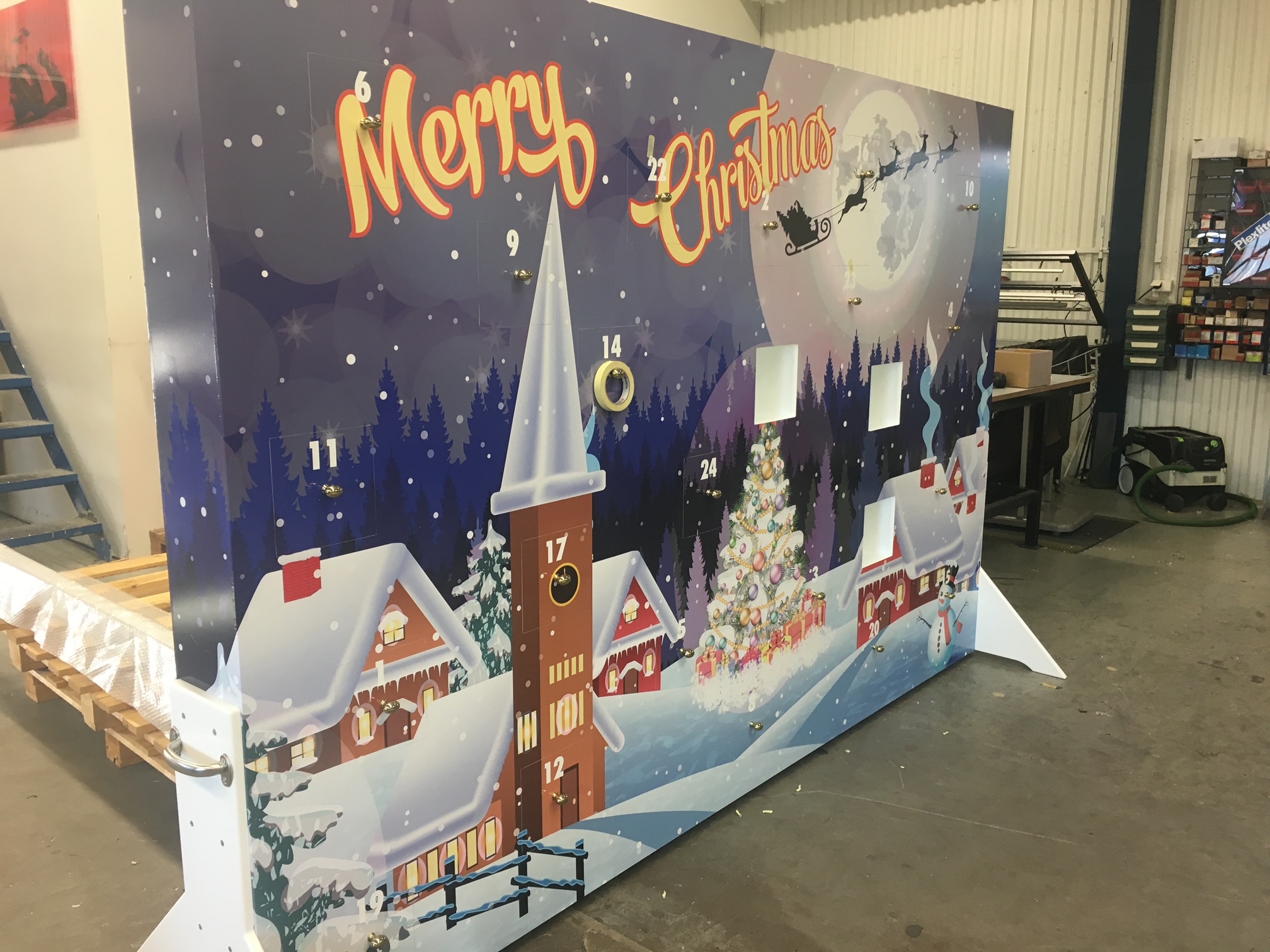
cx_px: 635
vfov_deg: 48.2
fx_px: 1064
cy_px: 476
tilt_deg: -8.7
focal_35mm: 29
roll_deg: -1.0
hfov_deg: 61.7
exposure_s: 1/33
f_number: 2.2
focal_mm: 4.15
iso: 80
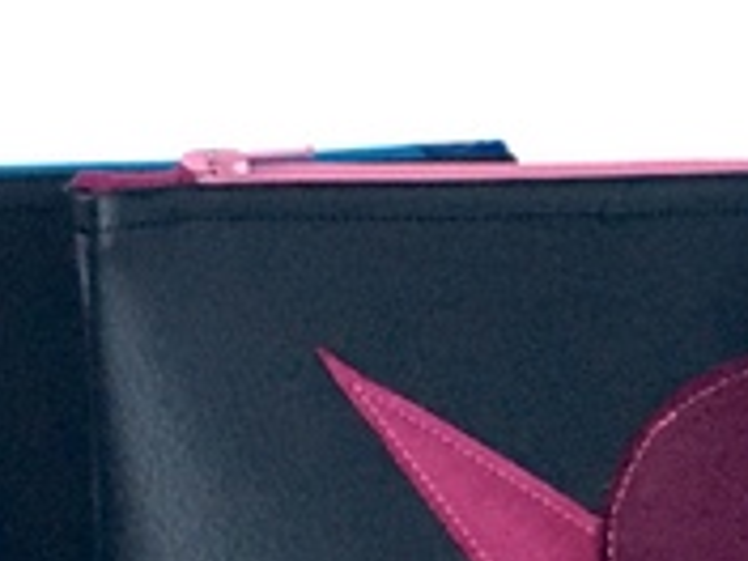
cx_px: 812
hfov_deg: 14.6
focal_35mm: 132
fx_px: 2852
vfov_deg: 11.1
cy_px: 646
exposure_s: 1/17
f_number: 2.2
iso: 200
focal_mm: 4.15
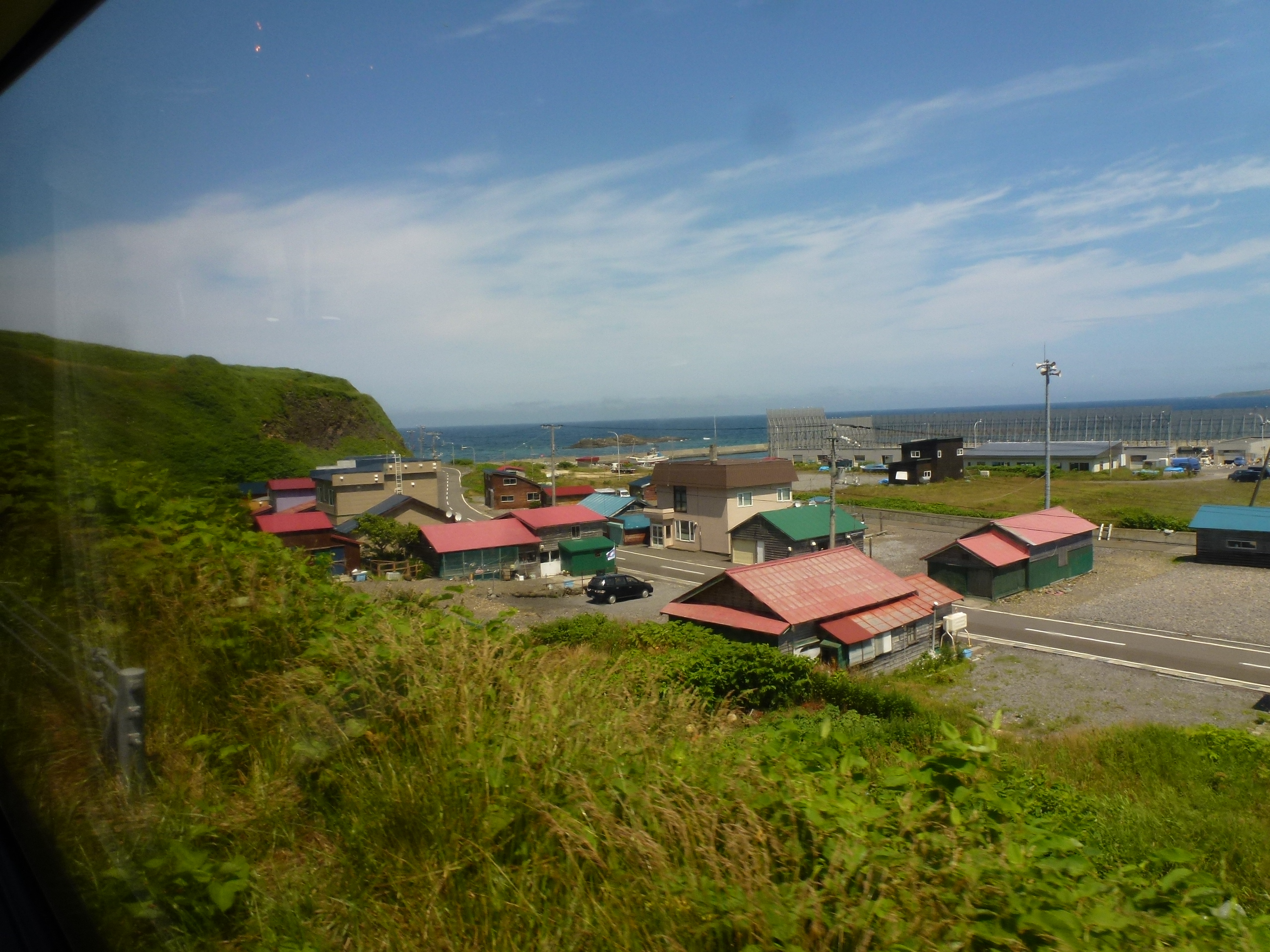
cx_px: 635
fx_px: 881
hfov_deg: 71.6
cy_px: 476
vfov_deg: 56.8
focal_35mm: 24
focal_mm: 4.3
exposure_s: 1/400
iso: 100
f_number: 4
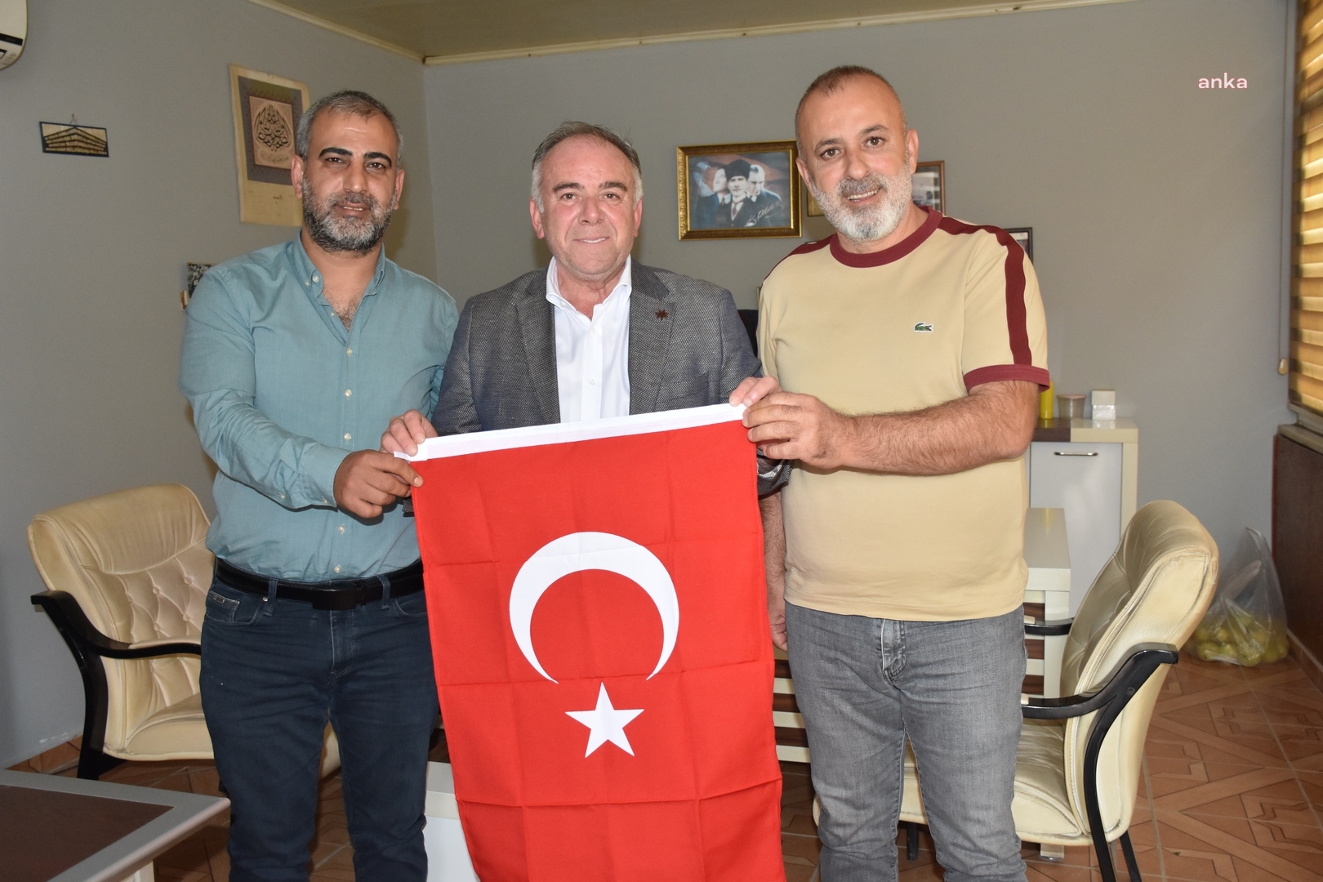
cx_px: 662
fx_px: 1213
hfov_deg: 57.2
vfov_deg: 40.0
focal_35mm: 33
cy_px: 441
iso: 1000
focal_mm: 22
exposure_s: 1/60
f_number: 3.5
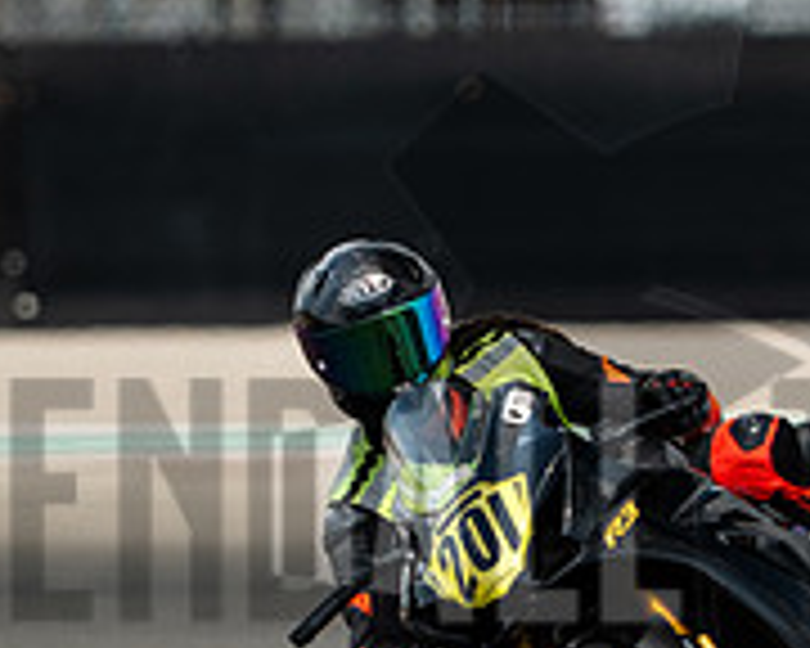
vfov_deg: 1.2
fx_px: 30493
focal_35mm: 1272
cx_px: 824
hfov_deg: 1.5
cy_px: 506
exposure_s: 1/1600
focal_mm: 280
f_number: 2.8
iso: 250
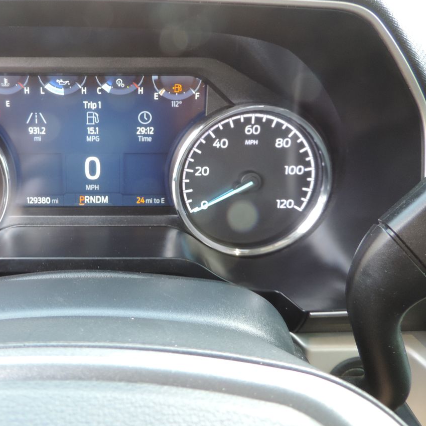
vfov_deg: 51.0
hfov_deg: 49.6
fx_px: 446
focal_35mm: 32
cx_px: 121
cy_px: 187
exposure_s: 1/30
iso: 220
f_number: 3
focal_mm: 4.3
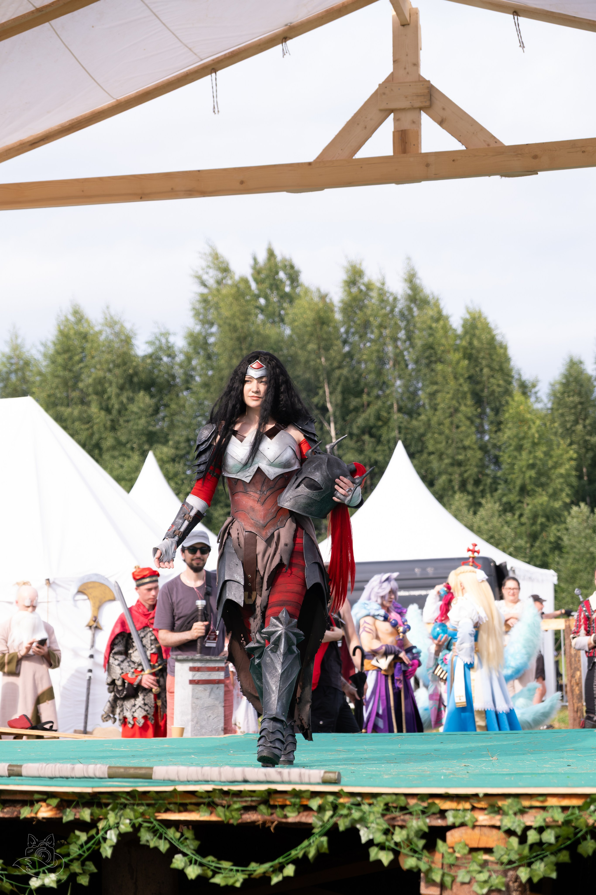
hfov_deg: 16.5
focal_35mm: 83
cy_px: 448
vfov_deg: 24.5
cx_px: 298
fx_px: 2061
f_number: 3.6
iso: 200
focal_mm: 55
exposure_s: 1/1000
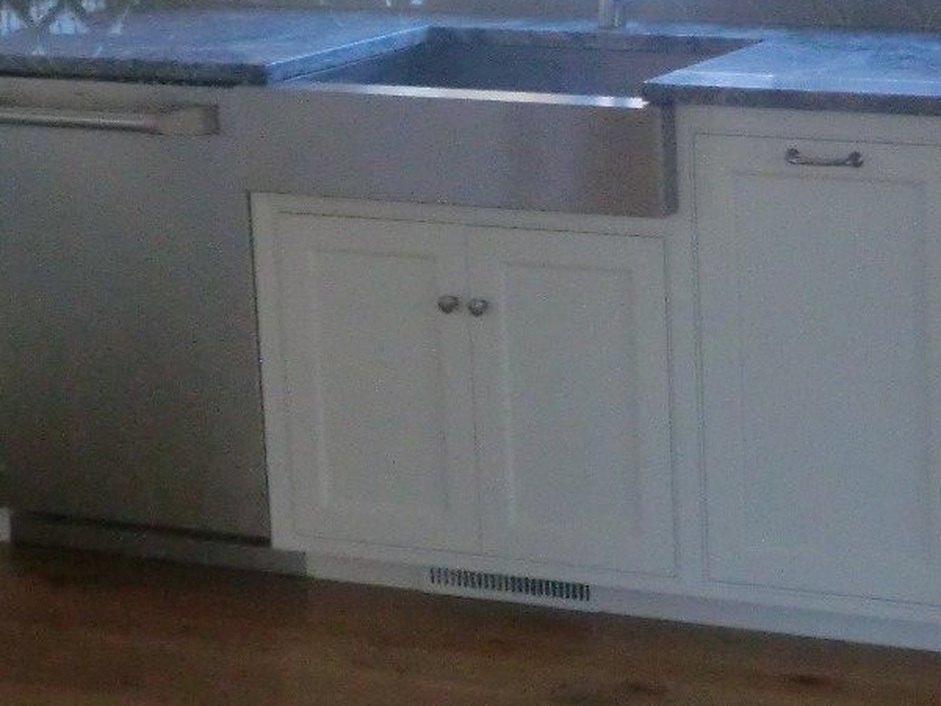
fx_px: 2474
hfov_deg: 20.6
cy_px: 97
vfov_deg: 16.1
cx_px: 1024
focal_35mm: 91
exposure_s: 1/60
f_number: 3.9
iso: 320
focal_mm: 6.9
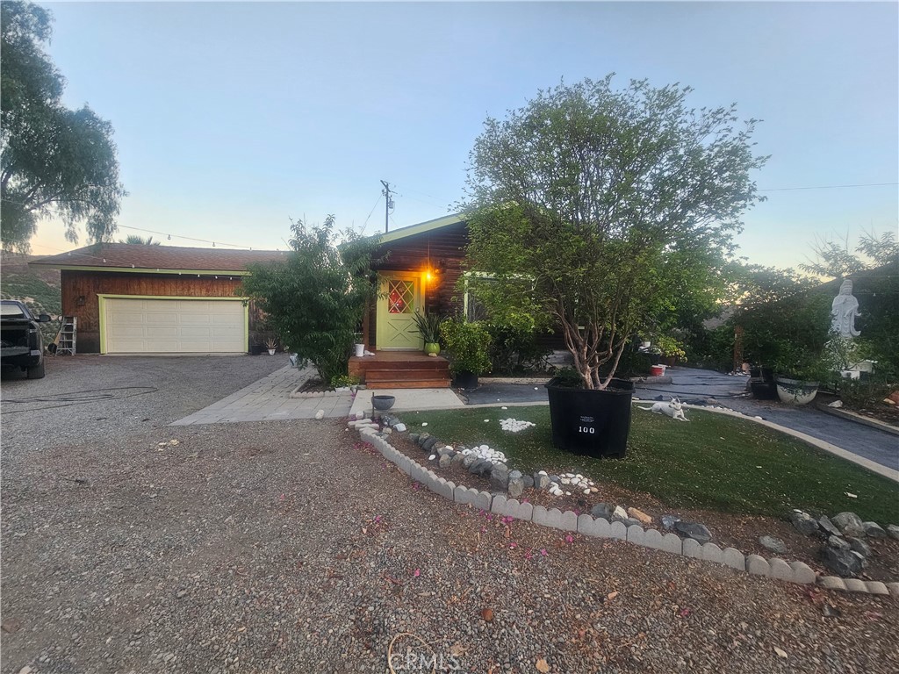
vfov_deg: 89.9
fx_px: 338
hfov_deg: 106.2
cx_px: 450
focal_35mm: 13
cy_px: 337
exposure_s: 1/60
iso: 80
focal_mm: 2.2
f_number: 2.2
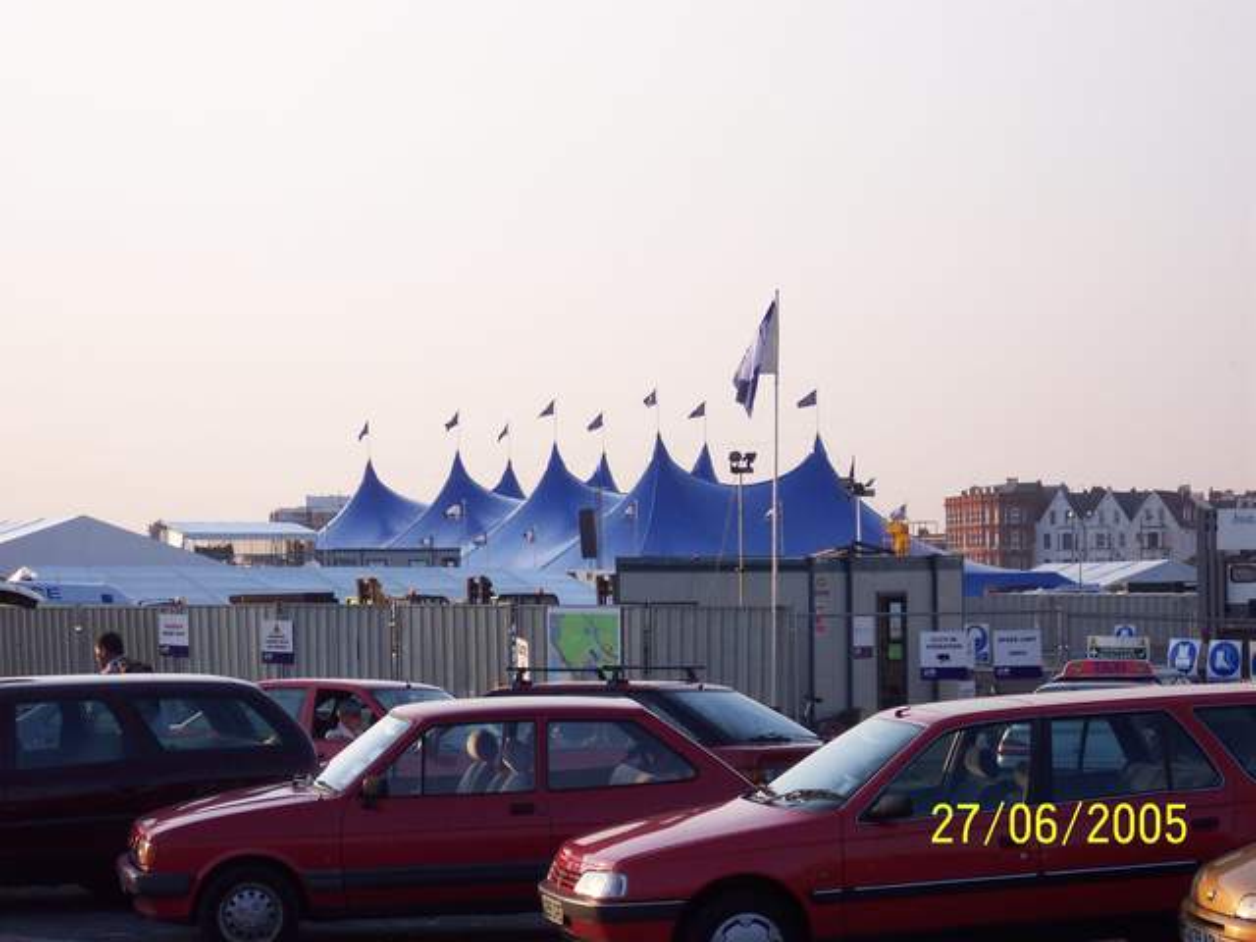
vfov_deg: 13.0
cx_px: 628
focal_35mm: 114
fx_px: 4136
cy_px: 471
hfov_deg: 17.3
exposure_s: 1/350
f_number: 4.8
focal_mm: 24
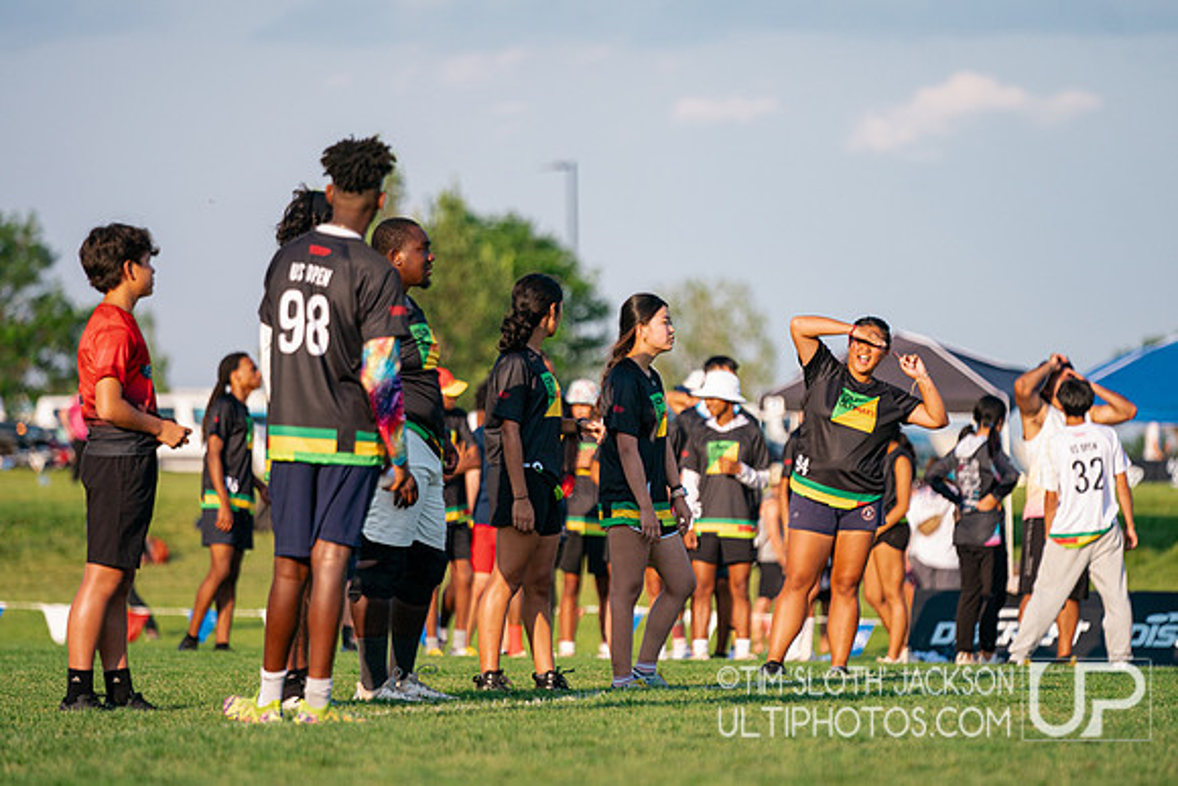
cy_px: 405
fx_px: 7142
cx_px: 598
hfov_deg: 9.4
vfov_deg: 6.3
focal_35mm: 218
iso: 500
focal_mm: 200
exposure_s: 1/4000
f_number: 2.8
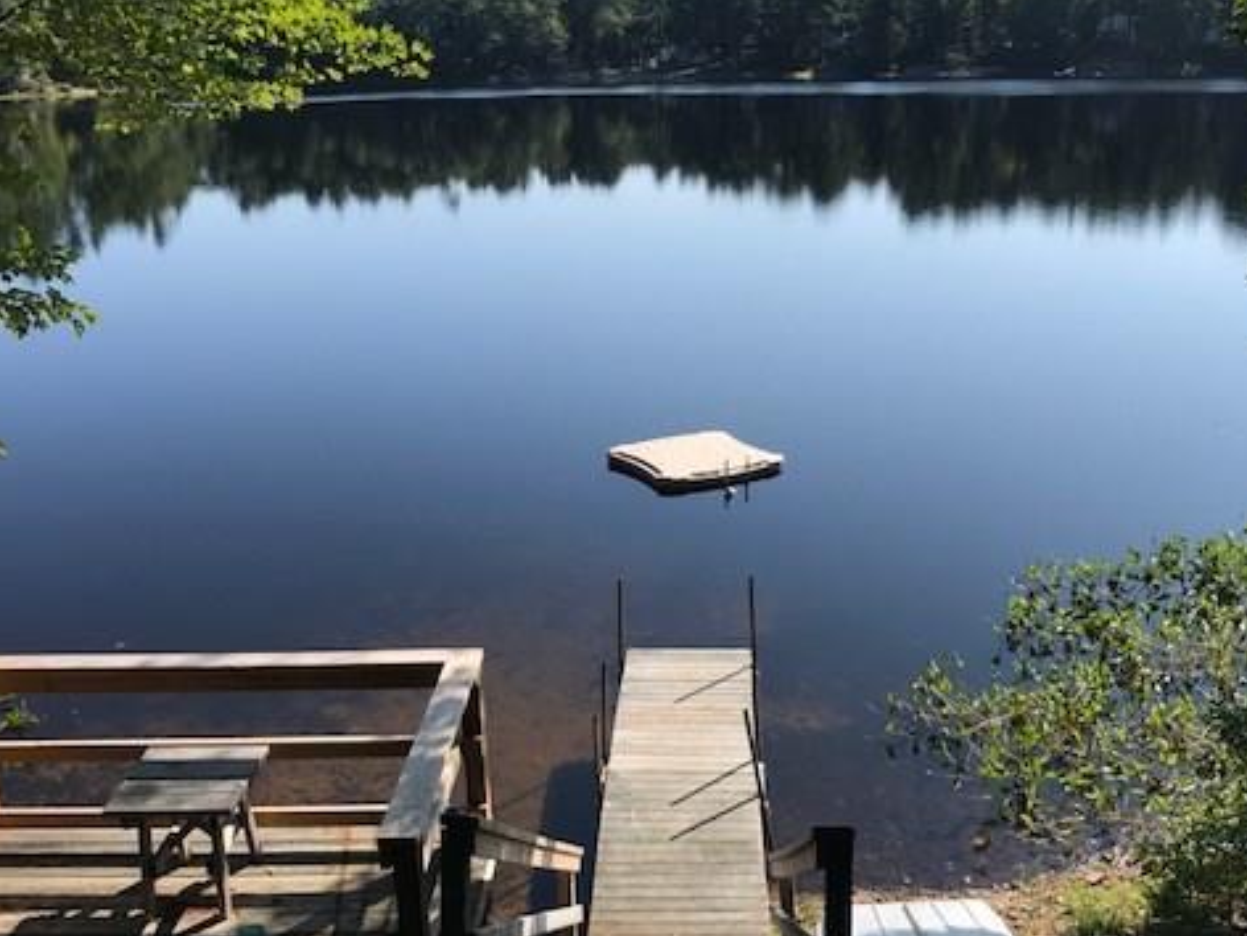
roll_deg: +0.8
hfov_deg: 49.0
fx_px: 1369
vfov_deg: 37.7
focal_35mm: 38
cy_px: 524
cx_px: 653
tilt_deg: -18.6
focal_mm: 3.99
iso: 20
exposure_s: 1/1880
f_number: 1.8
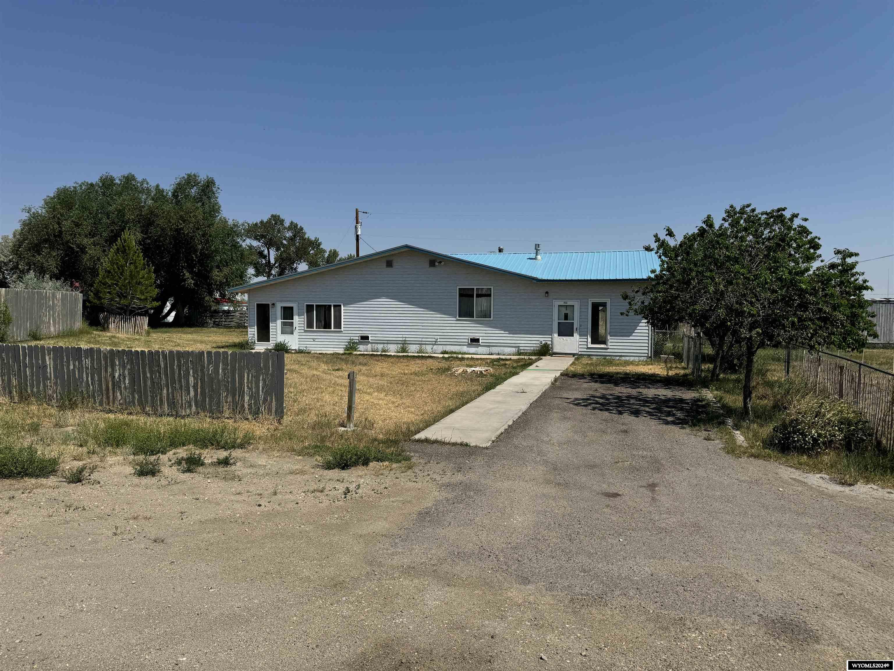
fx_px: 620
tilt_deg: -0.3
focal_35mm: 24
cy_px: 336
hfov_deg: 71.6
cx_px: 447
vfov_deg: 56.8
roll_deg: -1.5
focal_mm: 6.76
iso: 80
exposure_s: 1/7937
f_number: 1.78
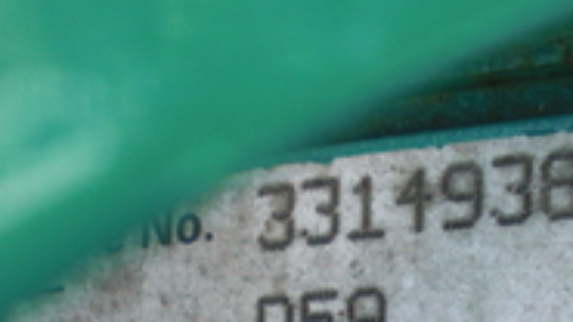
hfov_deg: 16.0
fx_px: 2036
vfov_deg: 8.7
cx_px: 396
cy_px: 573
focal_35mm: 134
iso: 64
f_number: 3.1
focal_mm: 6.3
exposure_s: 1/100
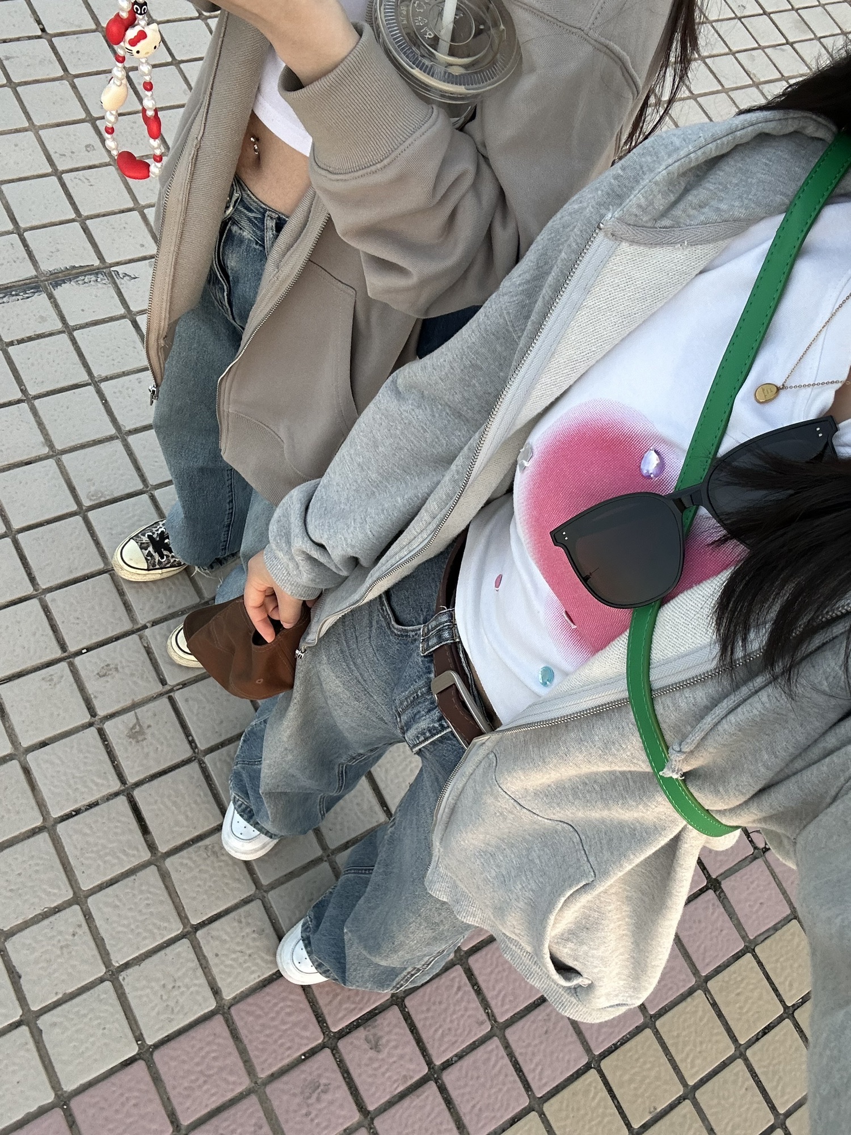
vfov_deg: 60.0
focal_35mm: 30
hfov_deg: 46.8
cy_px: 568
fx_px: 983
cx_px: 426
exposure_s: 1/121
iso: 50
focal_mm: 2.69
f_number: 1.9
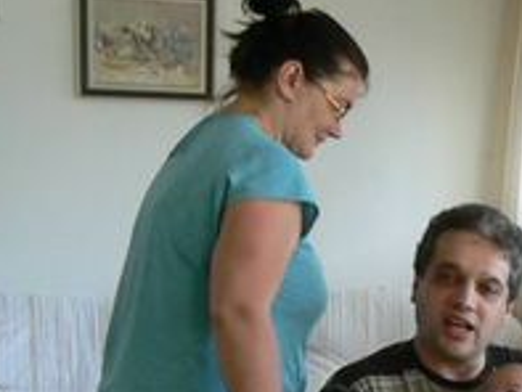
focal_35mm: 73
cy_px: 376
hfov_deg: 25.4
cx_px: 517
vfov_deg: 19.7
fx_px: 1101
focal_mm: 6
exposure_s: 1/60
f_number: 5.6
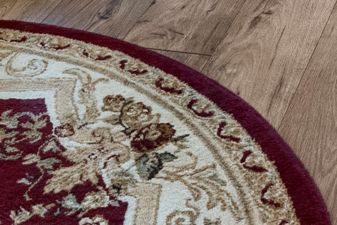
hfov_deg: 16.3
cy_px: -553
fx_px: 1149
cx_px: 346
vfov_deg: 8.4
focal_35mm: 123
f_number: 9
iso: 1250
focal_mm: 16.1
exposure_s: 1/13
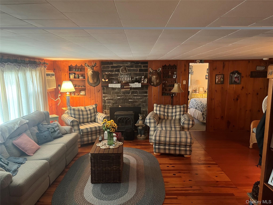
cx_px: 136
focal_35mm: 26
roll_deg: +0.5
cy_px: 102
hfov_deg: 67.3
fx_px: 205
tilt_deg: -8.7
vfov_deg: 53.1
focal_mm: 5.1
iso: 500
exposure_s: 1/40
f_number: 1.6
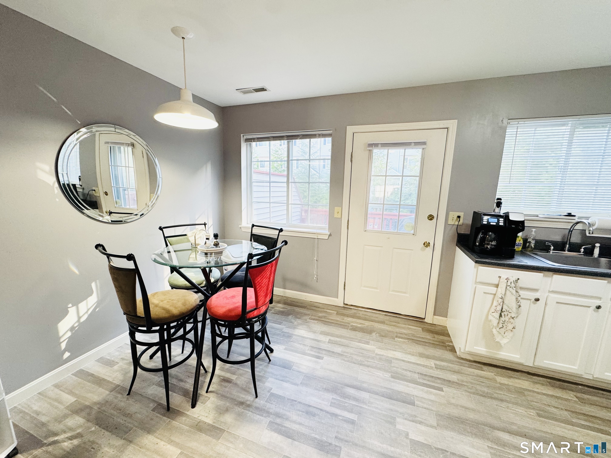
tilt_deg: -9.3
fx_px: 247
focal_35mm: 14
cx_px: 306
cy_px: 229
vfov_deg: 85.7
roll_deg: -0.8
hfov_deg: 102.1
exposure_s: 1/120
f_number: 2.2
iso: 160
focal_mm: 2.22
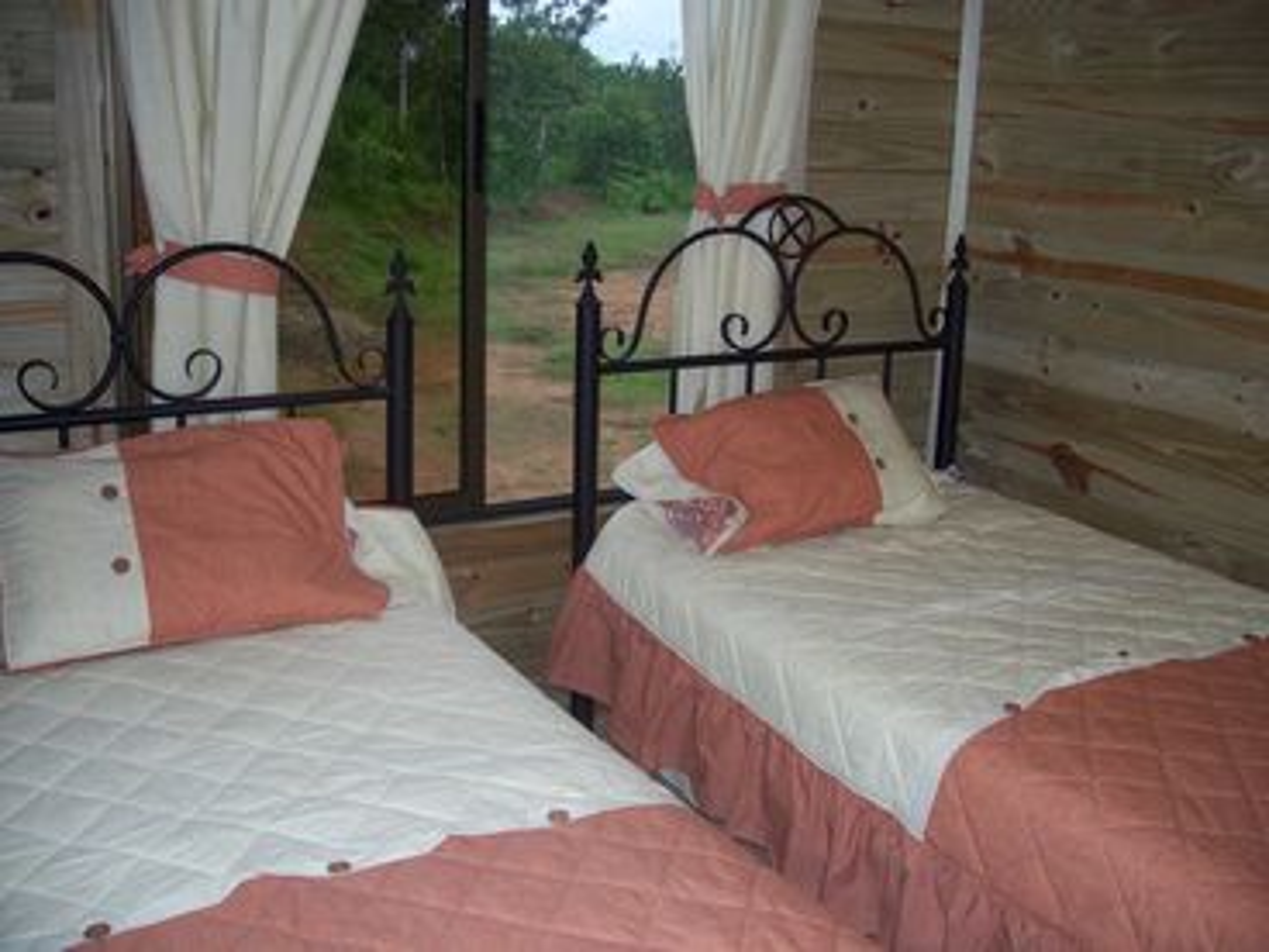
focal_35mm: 37
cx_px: 634
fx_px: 1356
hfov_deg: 50.1
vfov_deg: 38.7
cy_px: 476
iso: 200
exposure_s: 1/60
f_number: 2.8
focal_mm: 7.8
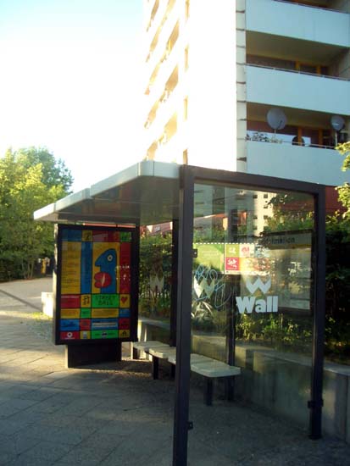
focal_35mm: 35
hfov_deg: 40.7
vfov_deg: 52.6
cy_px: 233
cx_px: 175
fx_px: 471
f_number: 2.6
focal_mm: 5.8
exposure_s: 1/125
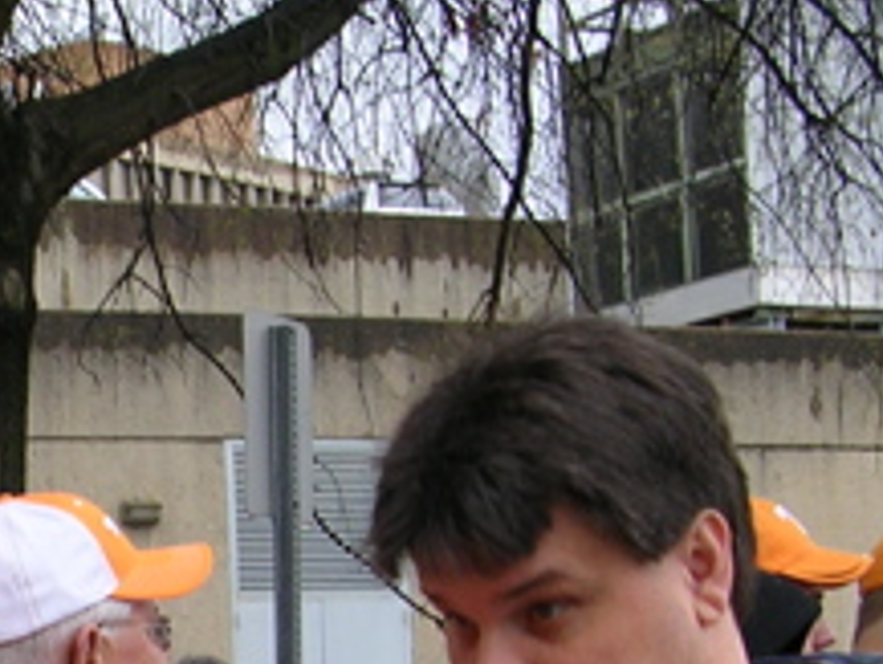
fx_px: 2859
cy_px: 807
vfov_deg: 12.9
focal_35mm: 112
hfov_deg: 16.9
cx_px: -122
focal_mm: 5.8
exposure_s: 1/190
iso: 50
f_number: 2.8
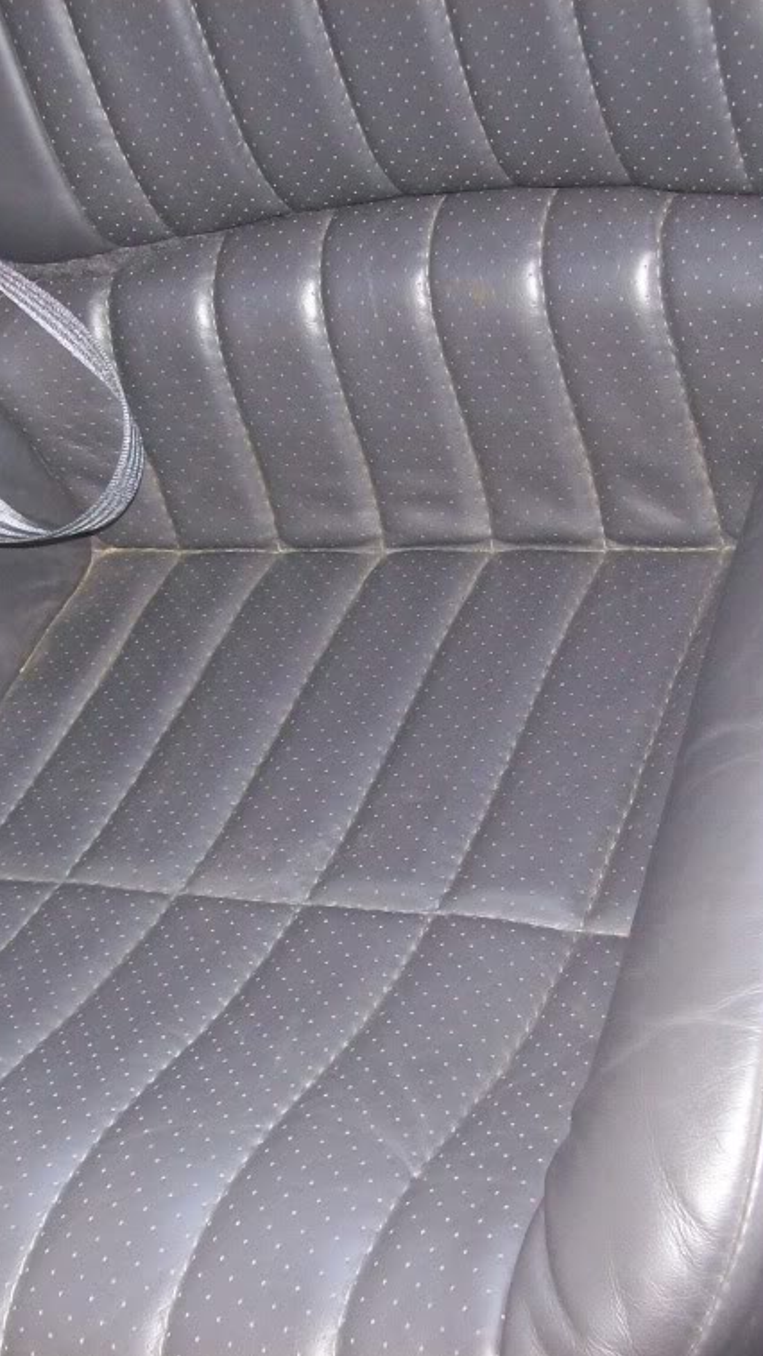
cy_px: 680
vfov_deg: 39.2
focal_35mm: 53
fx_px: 1906
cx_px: 387
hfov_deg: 22.6
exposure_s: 1/64
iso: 200
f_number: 2.7
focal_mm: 6
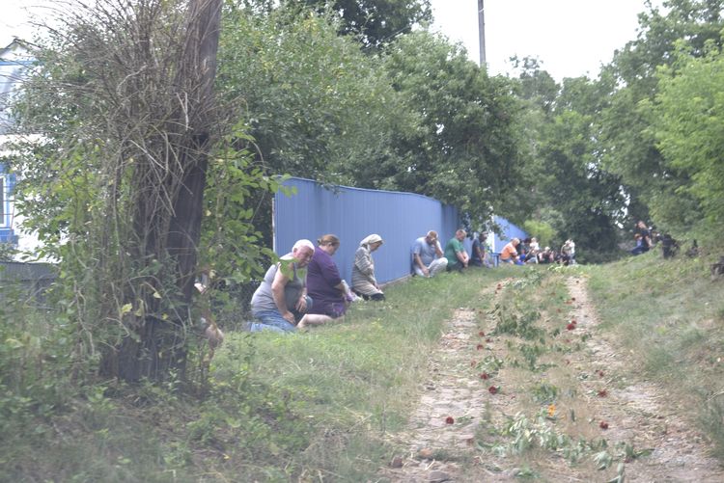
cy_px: 242
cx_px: 362
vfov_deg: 18.2
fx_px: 1509
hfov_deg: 27.0
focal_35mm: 75
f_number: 7.1
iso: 400
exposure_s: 1/200
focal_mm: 50
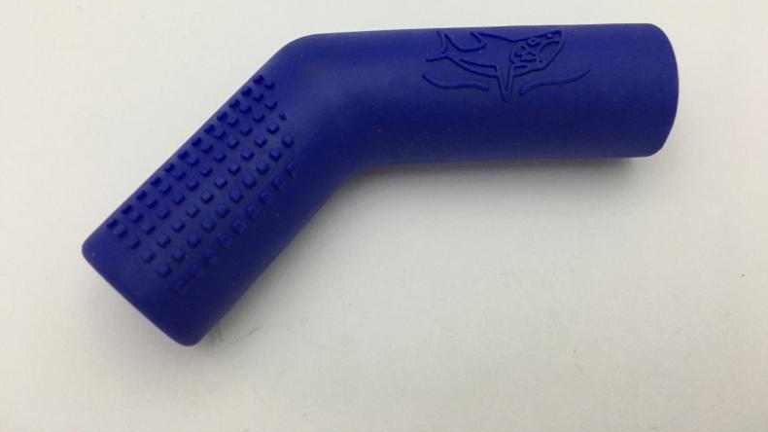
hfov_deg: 61.0
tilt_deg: -62.9
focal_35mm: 32
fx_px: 652
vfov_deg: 36.3
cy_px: 144
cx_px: 388
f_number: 2.2
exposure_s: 1/30
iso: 160
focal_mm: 4.15
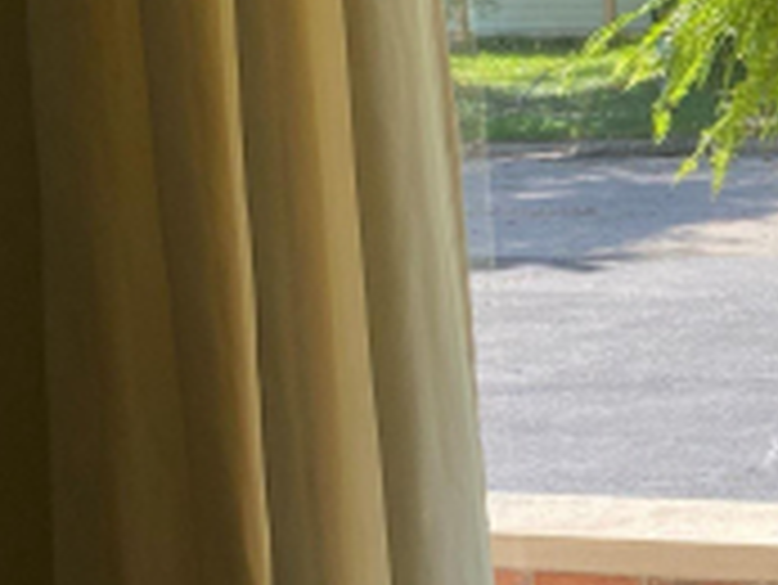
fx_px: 2249
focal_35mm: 100
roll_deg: +2.2
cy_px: 220
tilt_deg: -8.8
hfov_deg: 17.5
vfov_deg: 14.8
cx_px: 1194
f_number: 1.8
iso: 32
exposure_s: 1/414
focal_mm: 4.25
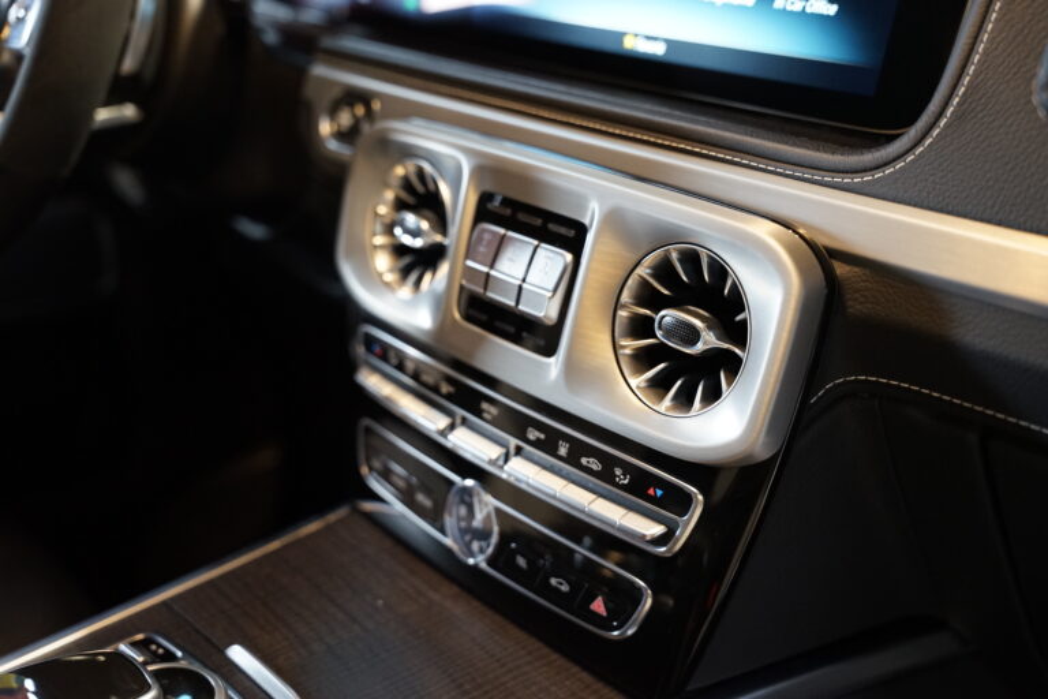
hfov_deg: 44.9
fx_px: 1269
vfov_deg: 30.8
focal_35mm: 44
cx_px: 524
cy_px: 350
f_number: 2.8
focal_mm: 43.6
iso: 2500
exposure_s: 1/80
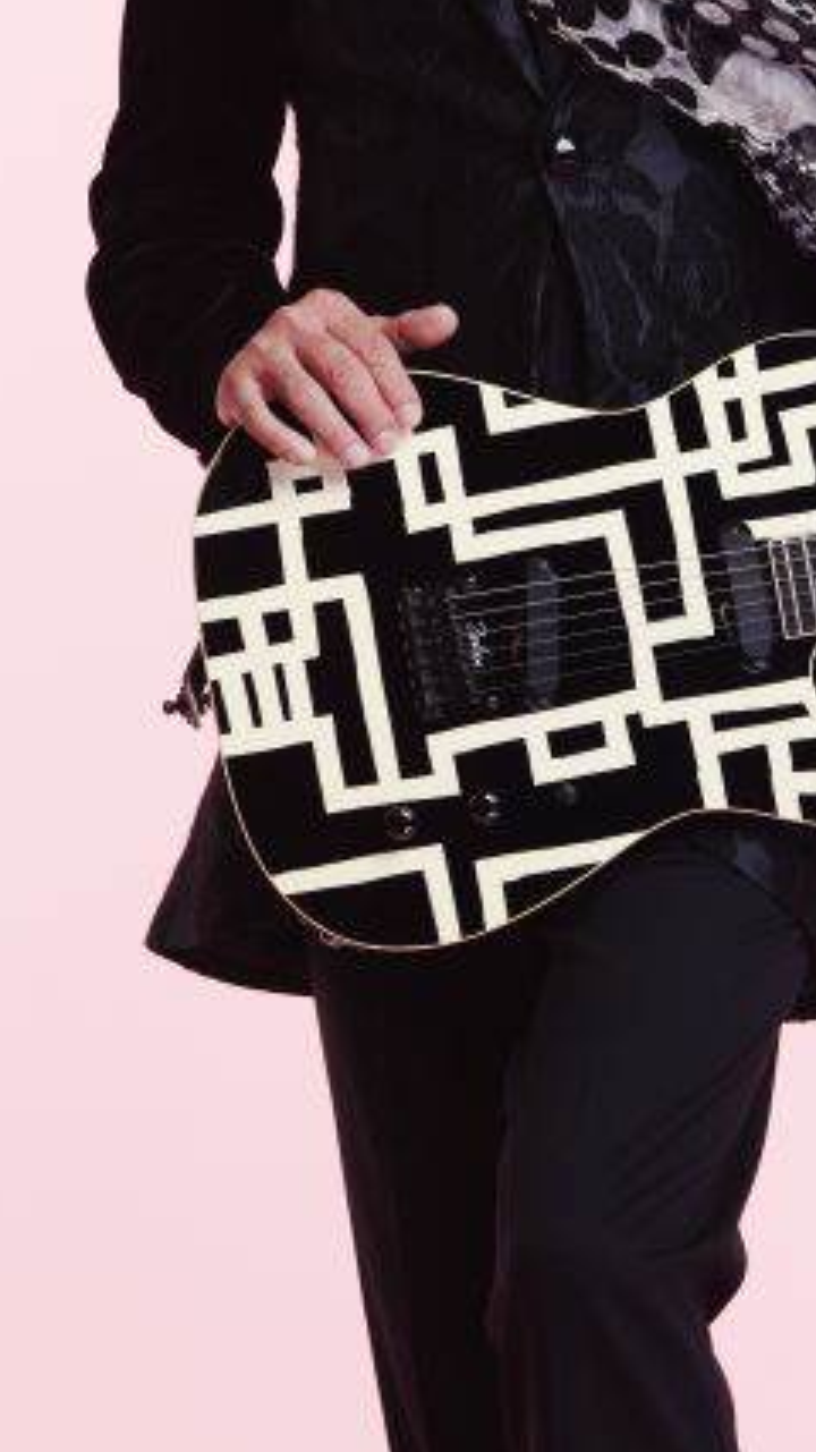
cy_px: 415
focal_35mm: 162
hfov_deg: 7.5
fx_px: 6235
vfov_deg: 13.2
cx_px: 836
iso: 160
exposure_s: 1/200
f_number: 8
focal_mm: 66
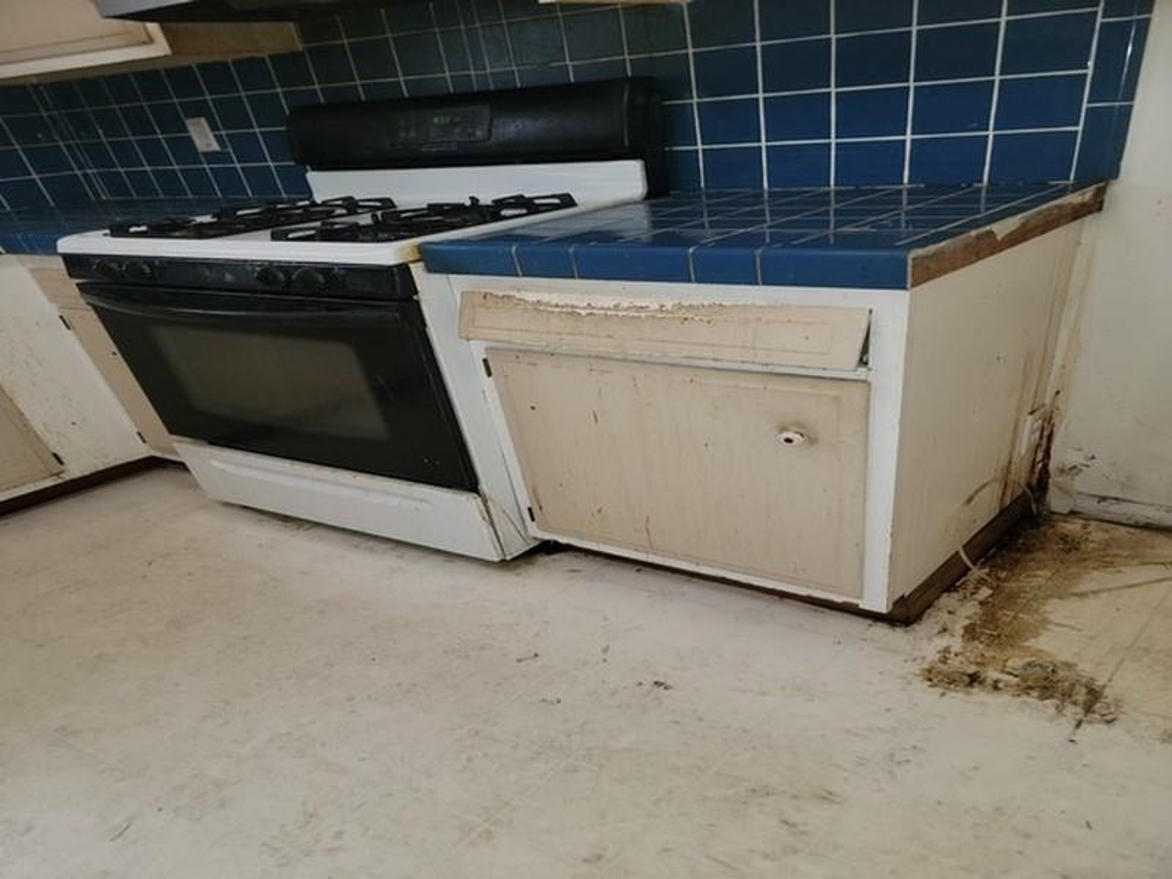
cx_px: 586
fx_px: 813
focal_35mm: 24
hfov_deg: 71.6
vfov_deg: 56.8
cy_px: 440
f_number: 1.8
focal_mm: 6.7
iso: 125
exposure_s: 1/40
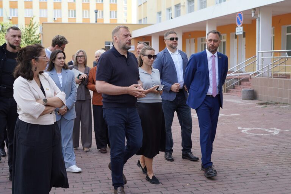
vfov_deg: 27.0
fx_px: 404
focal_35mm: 50
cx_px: 146
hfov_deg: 39.6
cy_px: 97
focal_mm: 50
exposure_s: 1/160
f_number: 4
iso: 125
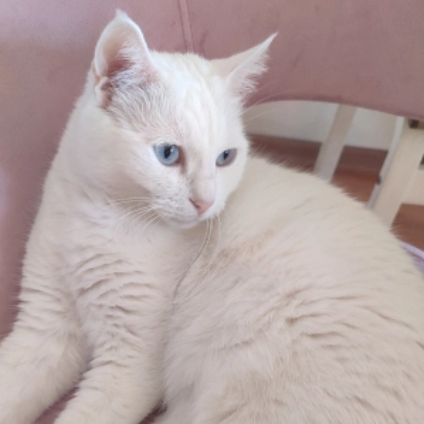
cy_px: 335
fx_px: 513
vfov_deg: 43.0
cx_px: 205
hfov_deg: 44.9
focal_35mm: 37
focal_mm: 5.95
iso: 460
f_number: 1.89
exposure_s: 1/50
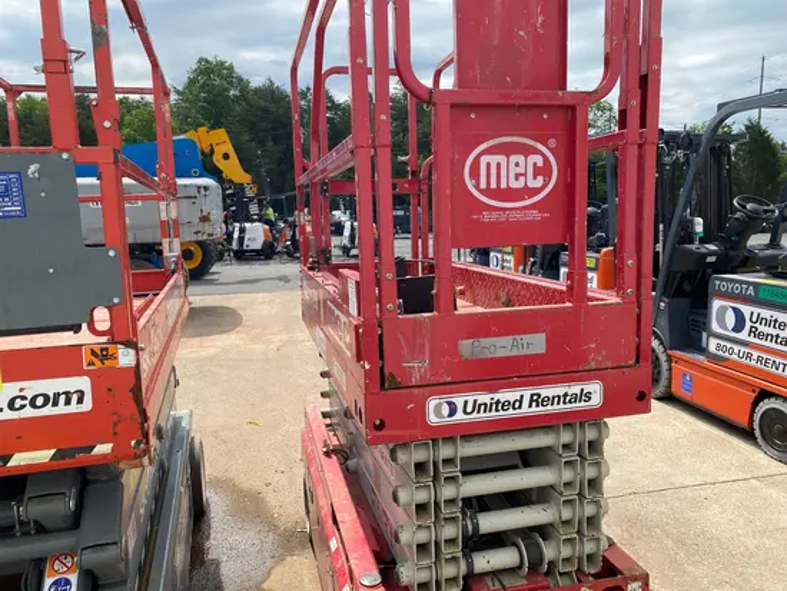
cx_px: 394
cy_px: 296
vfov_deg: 53.1
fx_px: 591
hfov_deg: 67.3
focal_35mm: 26
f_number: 1.8
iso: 32
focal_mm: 4.25
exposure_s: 1/2315
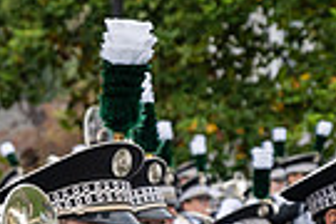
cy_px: 190
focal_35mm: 301
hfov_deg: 6.7
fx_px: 2809
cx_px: -256
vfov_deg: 4.6
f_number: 4
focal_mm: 70
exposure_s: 1/800
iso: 400
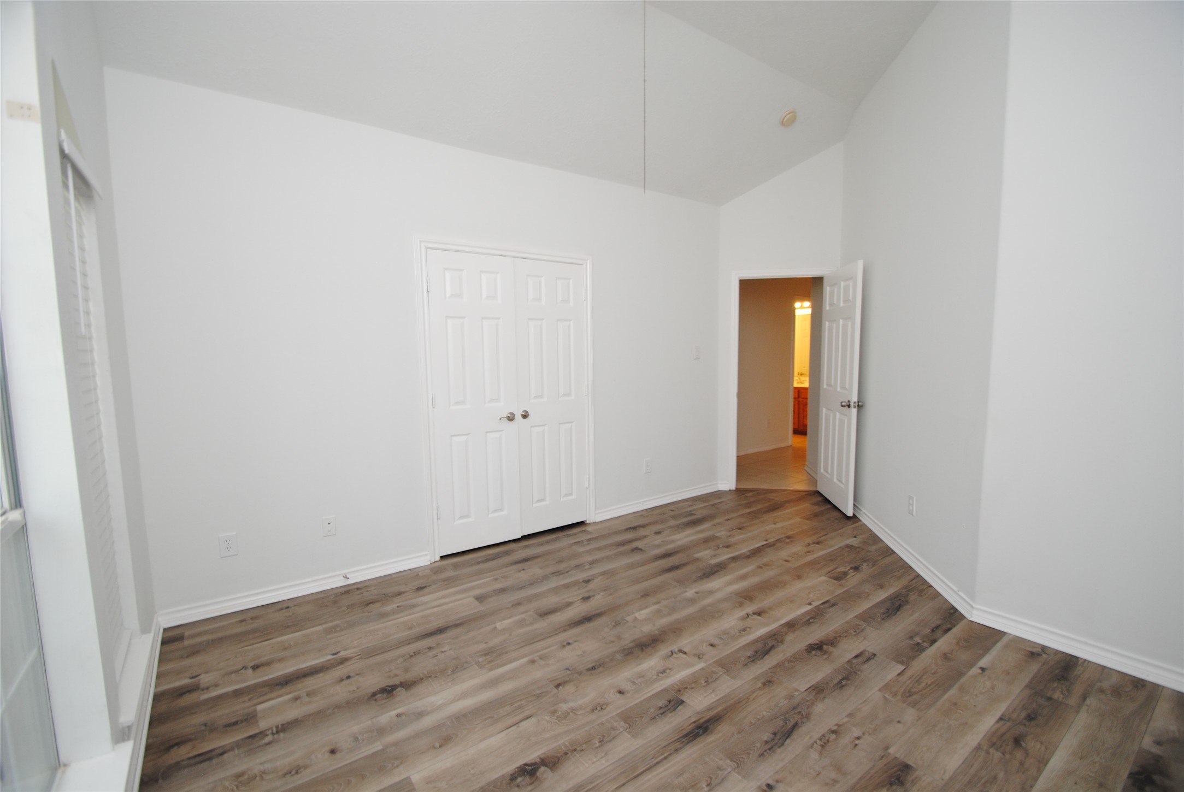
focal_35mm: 15
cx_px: 592
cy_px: 396
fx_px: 494
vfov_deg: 77.5
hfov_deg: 100.3
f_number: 4
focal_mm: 10
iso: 200
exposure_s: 1/60
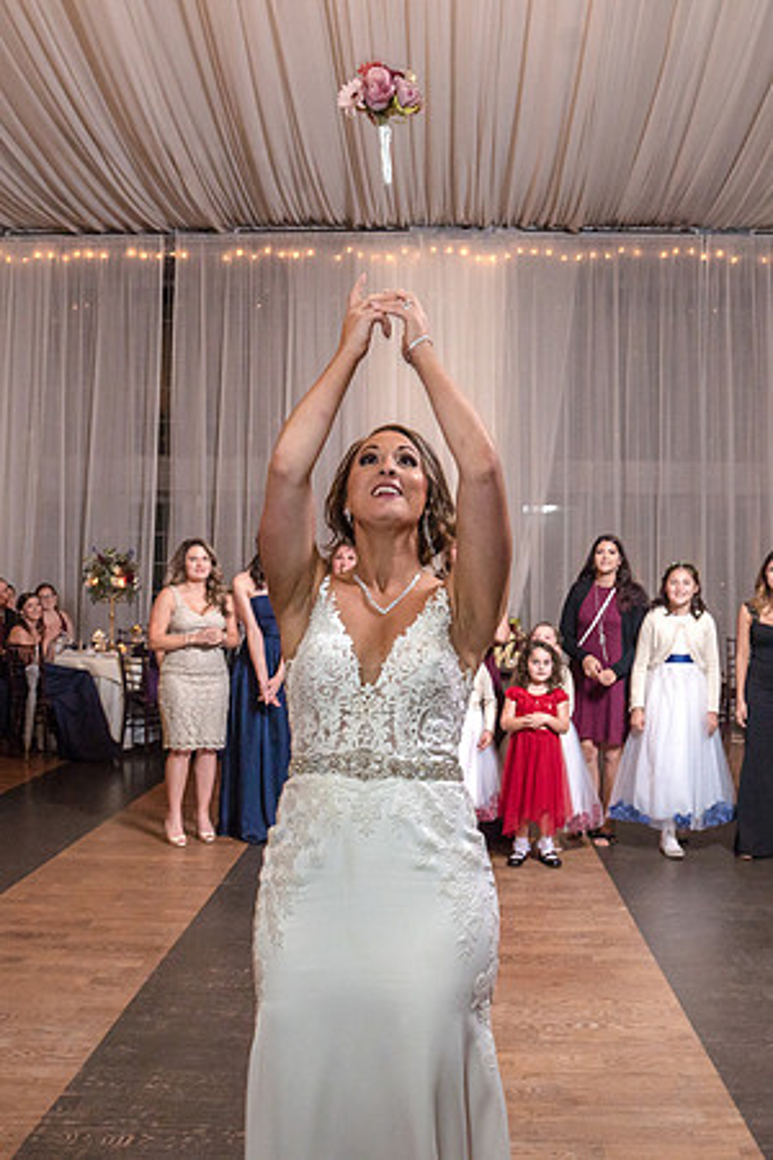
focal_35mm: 39
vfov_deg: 49.6
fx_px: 1256
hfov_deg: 34.2
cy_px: 580
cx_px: 392
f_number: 5.6
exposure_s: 1/100
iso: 2000
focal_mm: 26
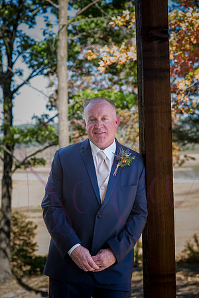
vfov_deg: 23.9
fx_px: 705
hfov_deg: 16.1
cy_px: 149
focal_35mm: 85
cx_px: 100
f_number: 5
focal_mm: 85
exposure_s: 1/320
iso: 400
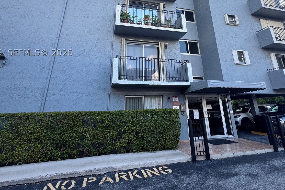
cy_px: 53
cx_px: 147
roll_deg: +1.6
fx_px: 158
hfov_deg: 83.9
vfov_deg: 59.3
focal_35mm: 20
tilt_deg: +19.6
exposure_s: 1/119
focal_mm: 2.22
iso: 40
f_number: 2.2
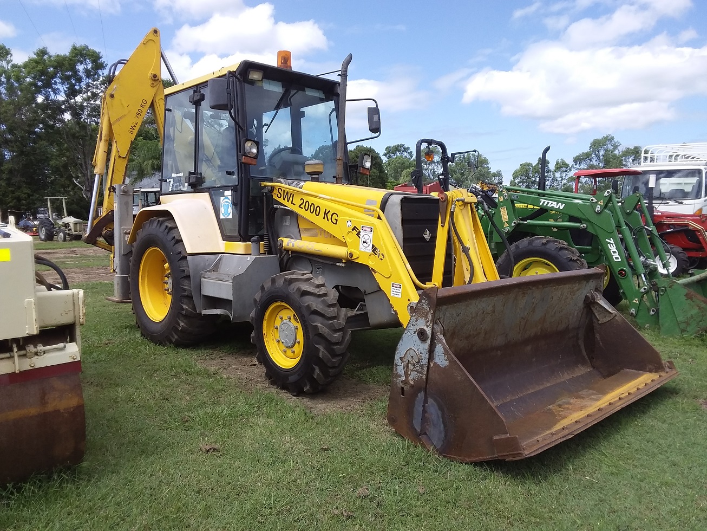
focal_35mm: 28
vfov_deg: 49.8
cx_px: 354
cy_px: 266
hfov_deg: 63.4
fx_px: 572
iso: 40
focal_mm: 2.91
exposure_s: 1/1130
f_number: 1.9
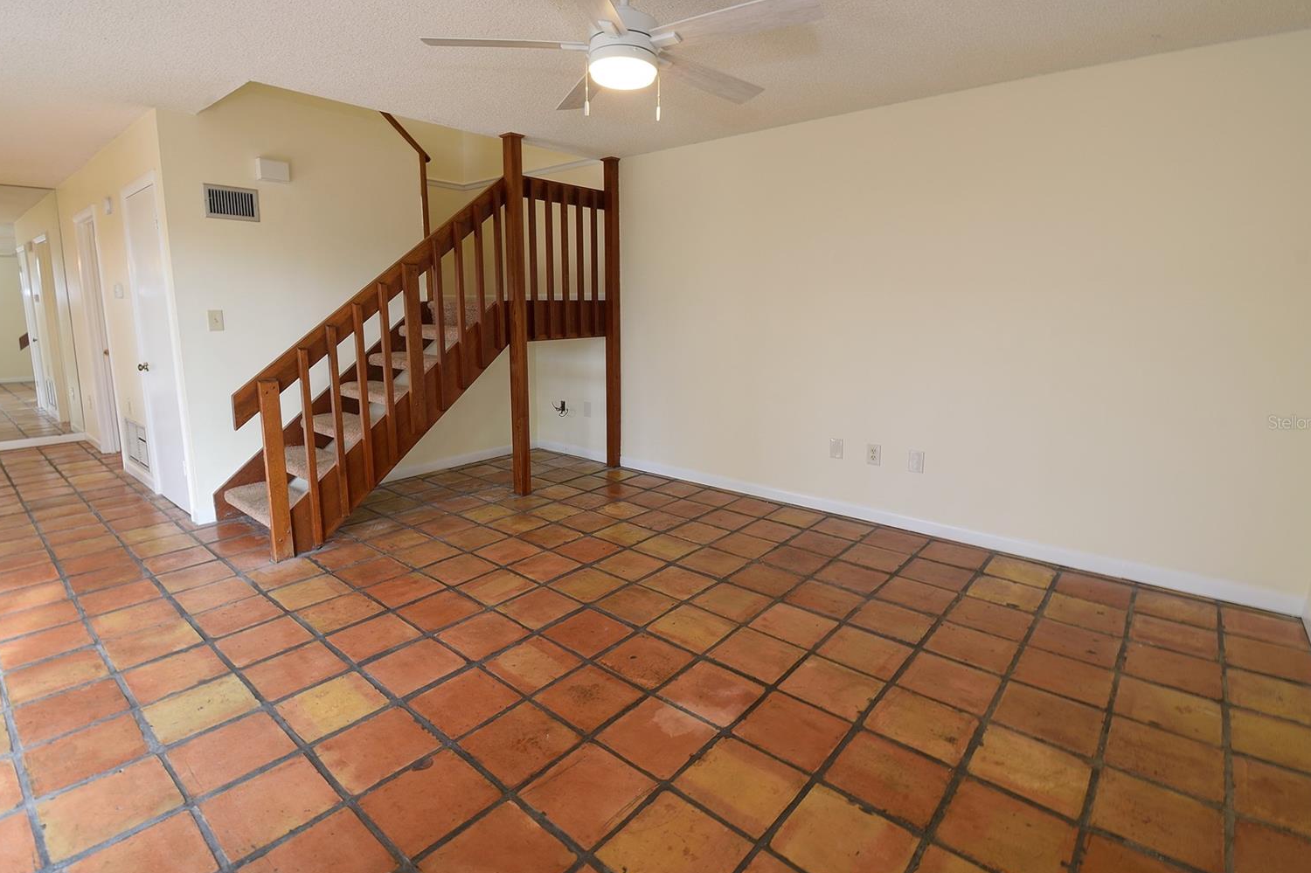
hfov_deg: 96.7
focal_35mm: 16
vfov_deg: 73.7
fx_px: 582
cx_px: 647
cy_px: 422
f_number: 11
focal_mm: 10
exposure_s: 1/2.5
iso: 100
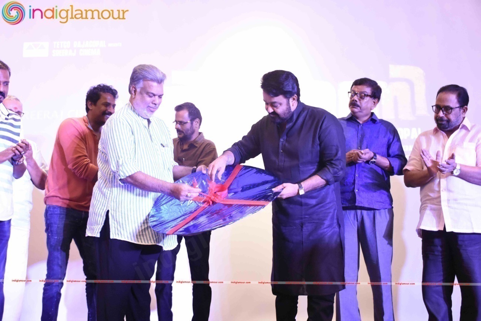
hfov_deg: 47.9
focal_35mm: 40
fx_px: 541
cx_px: 240
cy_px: 160
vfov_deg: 33.0
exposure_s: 1/100
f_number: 4
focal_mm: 27
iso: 6400
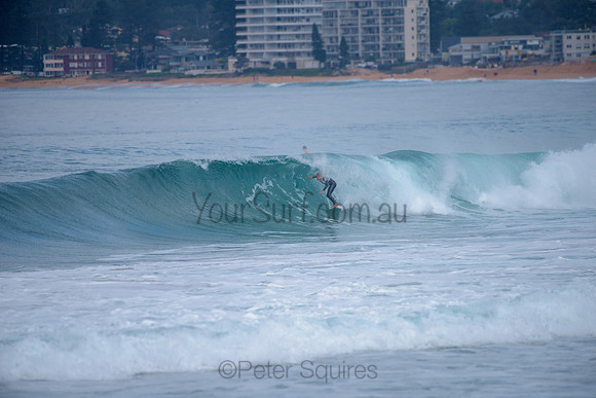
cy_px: 199
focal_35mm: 500
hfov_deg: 4.1
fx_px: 8279
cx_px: 298
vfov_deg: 2.8
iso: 200
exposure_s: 1/2000
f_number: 5.6
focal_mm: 500
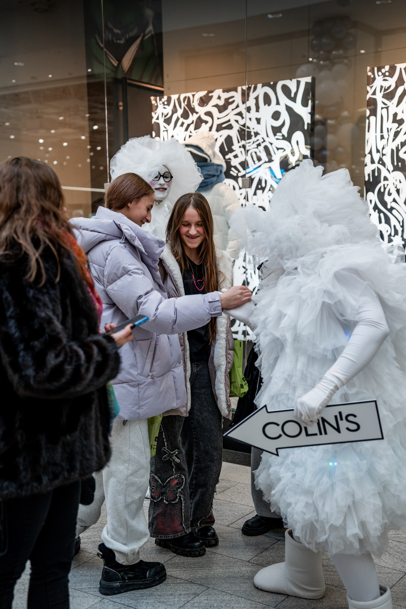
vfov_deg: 41.9
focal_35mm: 47
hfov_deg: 28.6
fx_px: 795
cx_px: 203
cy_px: 304
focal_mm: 47
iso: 800
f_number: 2.8
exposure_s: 1/320
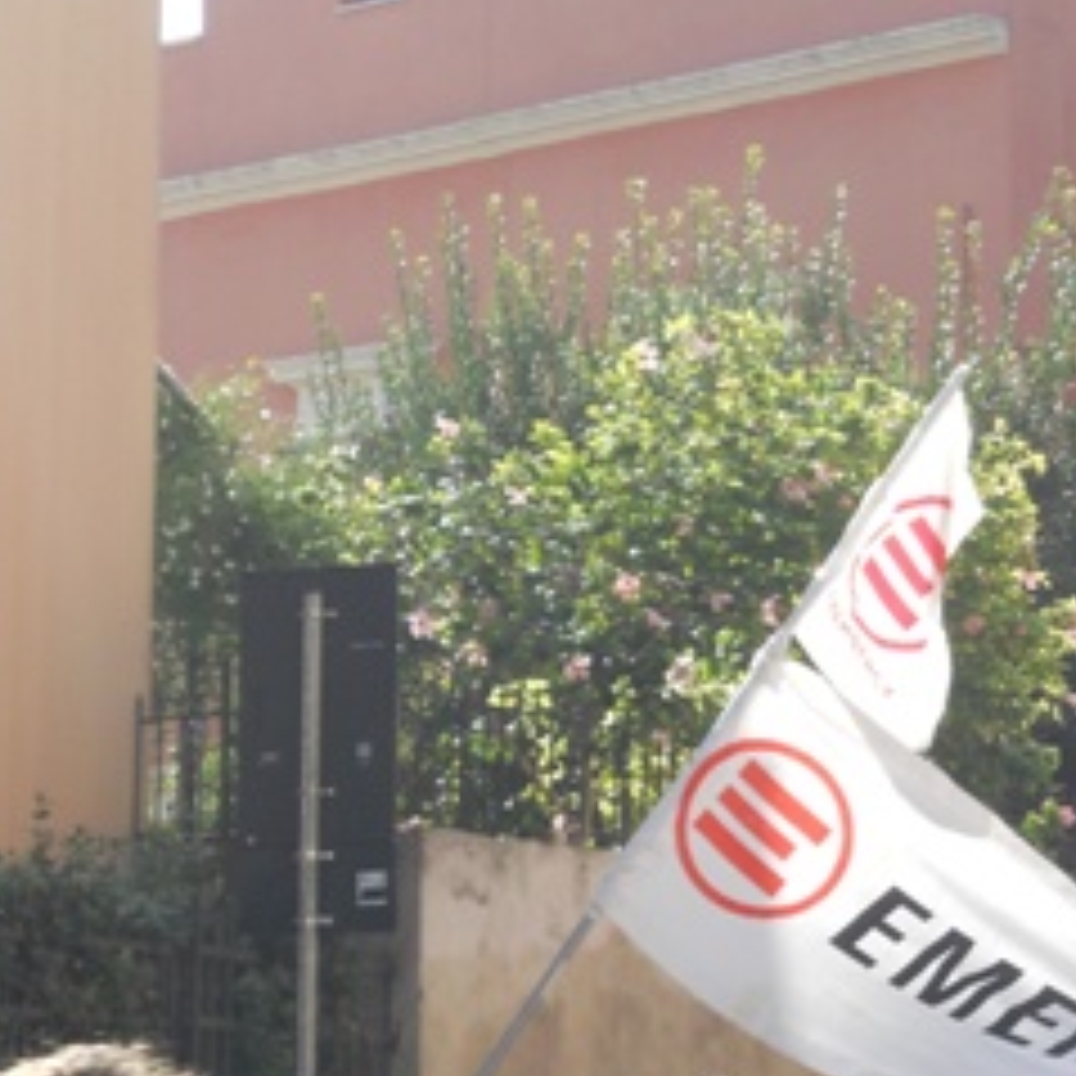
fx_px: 5064
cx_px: 1071
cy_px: 783
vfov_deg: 12.1
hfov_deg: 12.0
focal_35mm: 144
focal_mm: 11.7
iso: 80
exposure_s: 1/200
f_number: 5.3
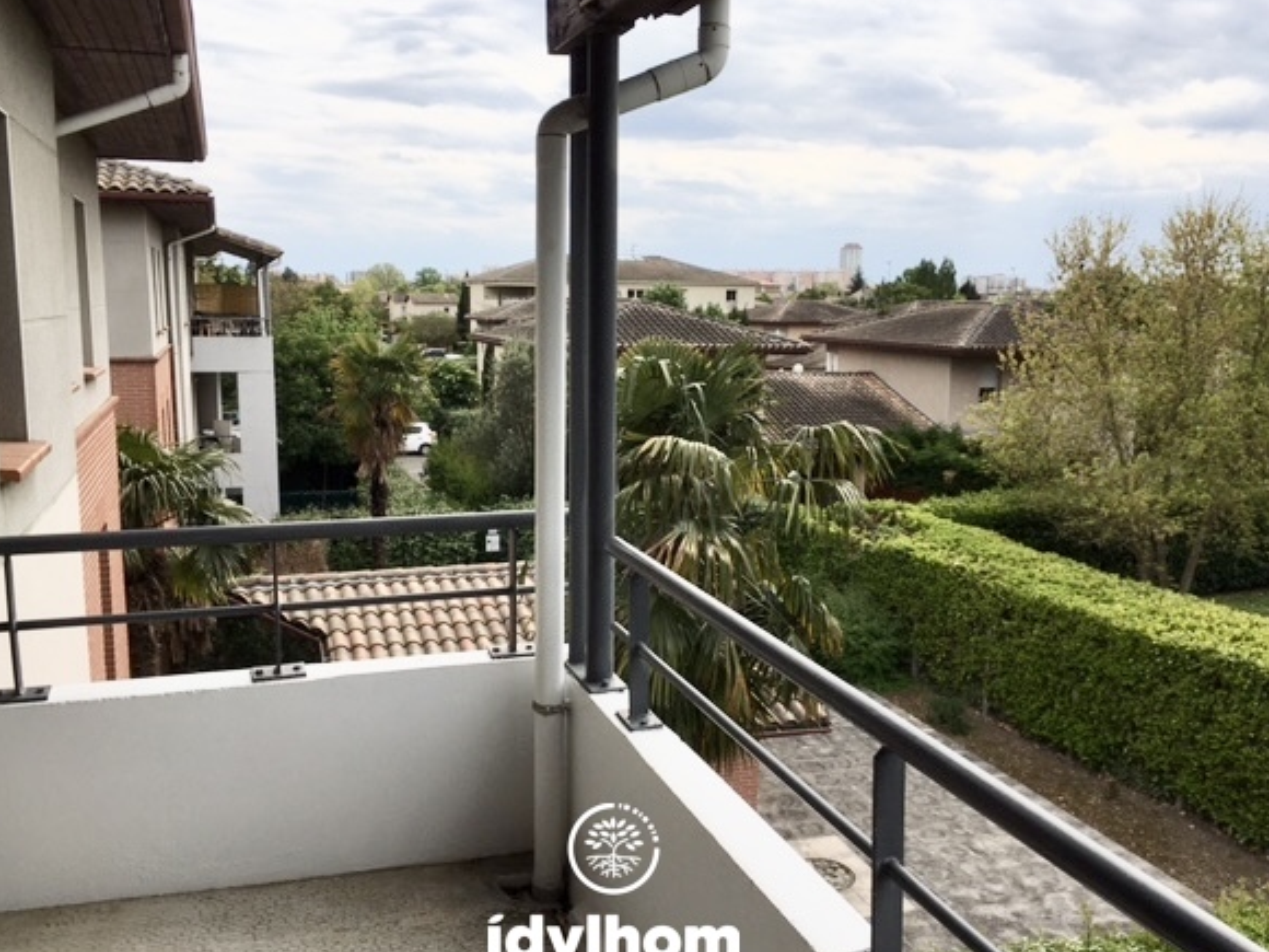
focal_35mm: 32
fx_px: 1173
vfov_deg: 44.2
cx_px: 619
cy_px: 490
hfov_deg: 56.8
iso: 25
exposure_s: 1/1876
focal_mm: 4.15
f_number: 2.2
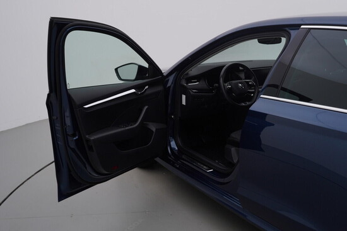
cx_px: 174
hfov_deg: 53.1
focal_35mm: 36
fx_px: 347
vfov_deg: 36.9
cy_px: 116
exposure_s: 1/100
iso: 125
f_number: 4.5
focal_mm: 24
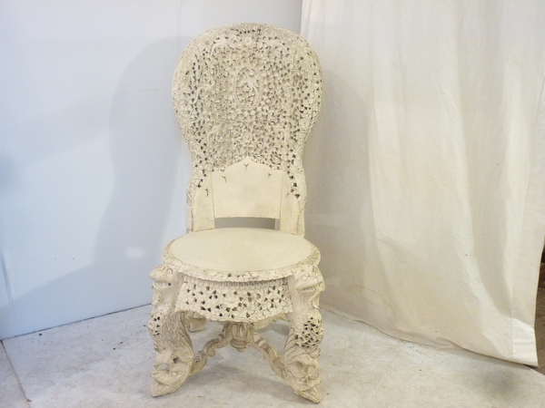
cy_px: 204
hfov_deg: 52.6
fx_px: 551
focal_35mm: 35
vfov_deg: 40.7
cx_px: 272
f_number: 3.5
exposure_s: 1/8
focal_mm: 5.7
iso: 400
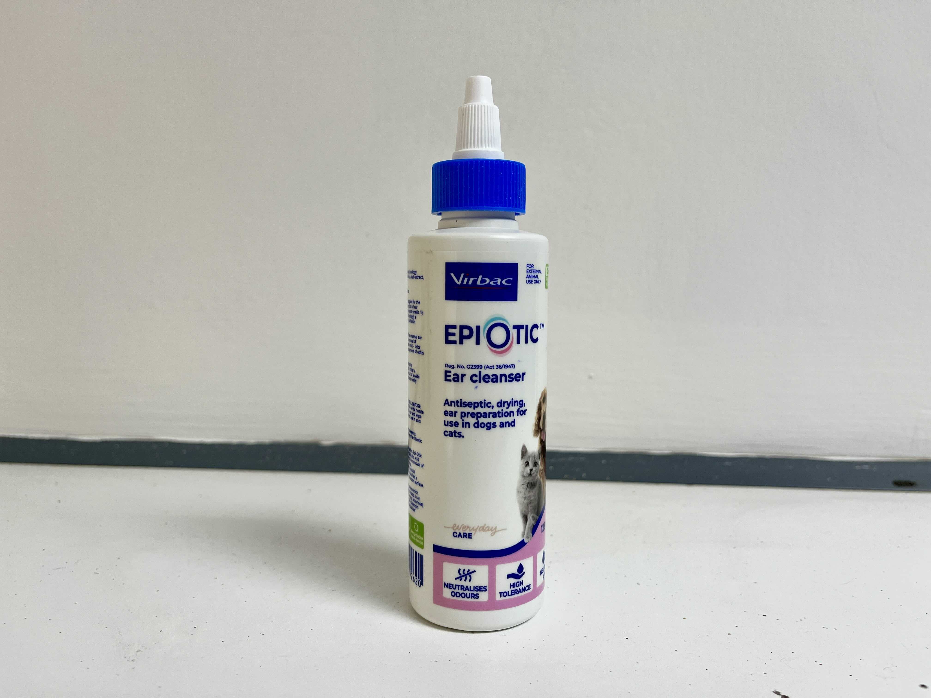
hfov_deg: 67.3
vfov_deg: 53.1
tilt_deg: -4.6
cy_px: 349
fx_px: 699
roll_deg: -0.8
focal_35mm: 26
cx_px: 466
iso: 125
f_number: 1.6
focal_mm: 5.1
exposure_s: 1/100
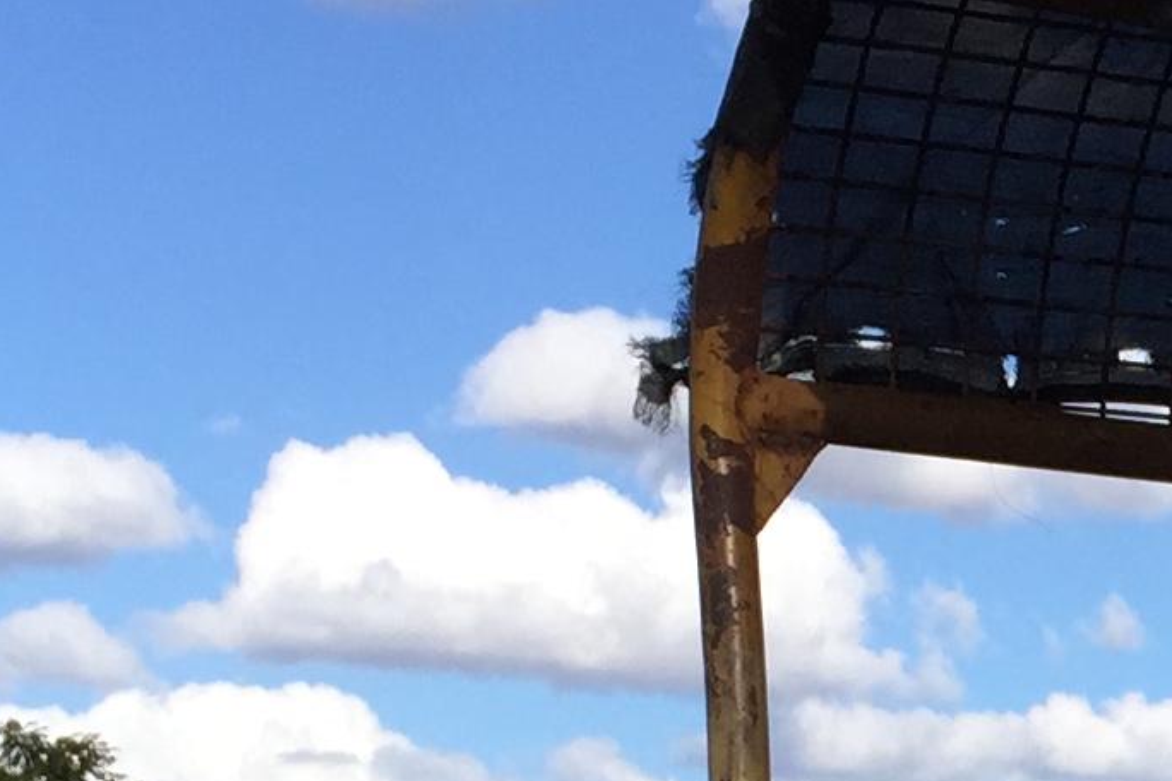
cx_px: 1887
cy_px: 1574
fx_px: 4688
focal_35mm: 144
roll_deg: +0.6
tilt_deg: -4.2
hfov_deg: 13.3
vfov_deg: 9.0
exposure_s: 1/1721
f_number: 2.2
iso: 32
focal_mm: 4.15
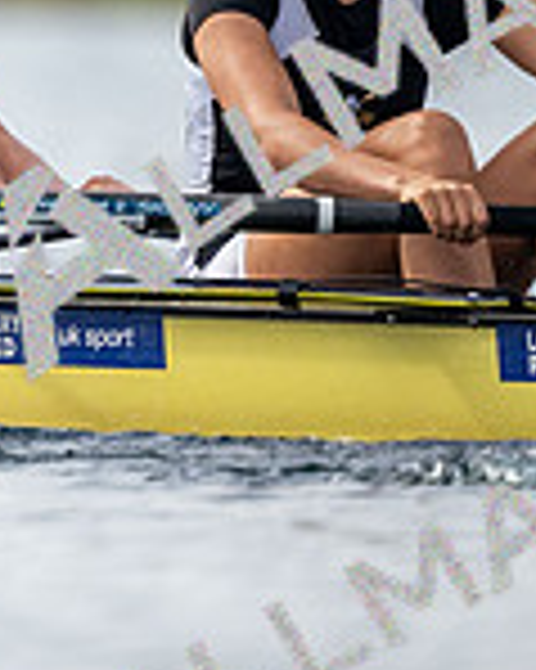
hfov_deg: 0.5
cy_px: -47
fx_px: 64670
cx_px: -383
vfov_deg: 0.6
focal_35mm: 3258
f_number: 4
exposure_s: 1/2000
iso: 250
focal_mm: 594.5
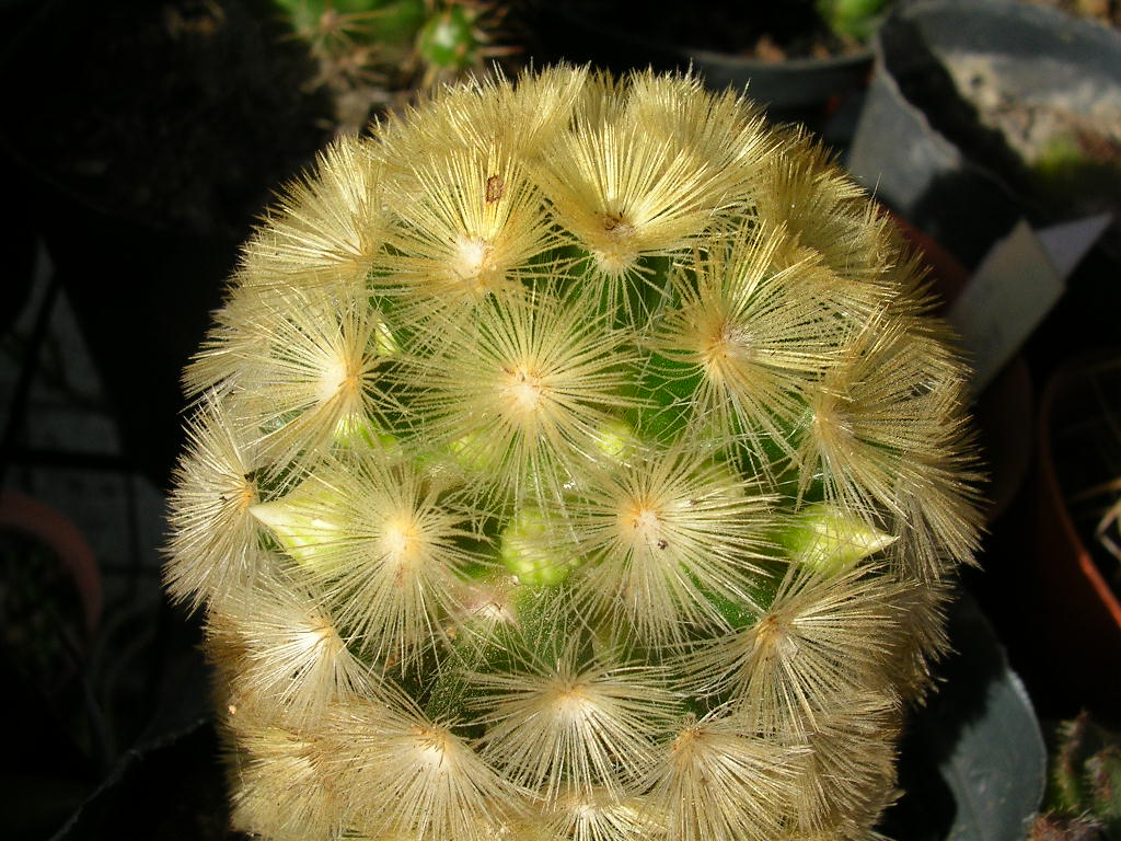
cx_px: 560
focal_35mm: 38
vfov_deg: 37.7
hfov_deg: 49.0
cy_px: 420
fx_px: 1231
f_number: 5.6
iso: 50
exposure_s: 1/227
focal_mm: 5.8
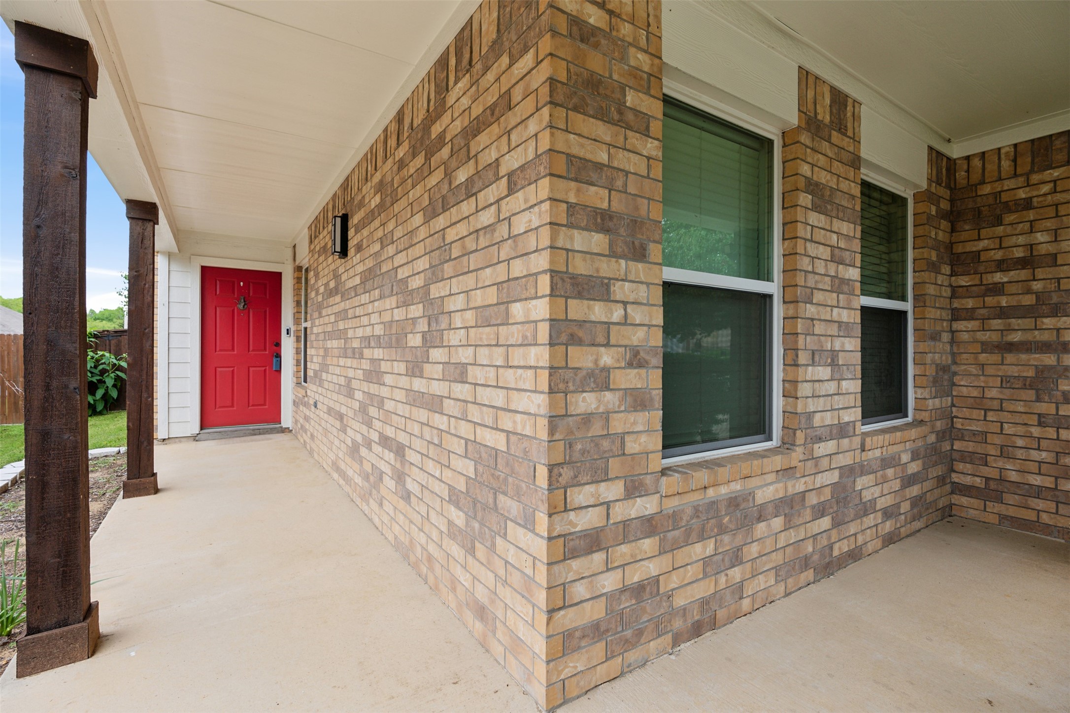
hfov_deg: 96.7
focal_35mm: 16
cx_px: 535
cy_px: 356
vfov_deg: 73.7
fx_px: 476
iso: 200
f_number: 6.3
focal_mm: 16
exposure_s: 1/200
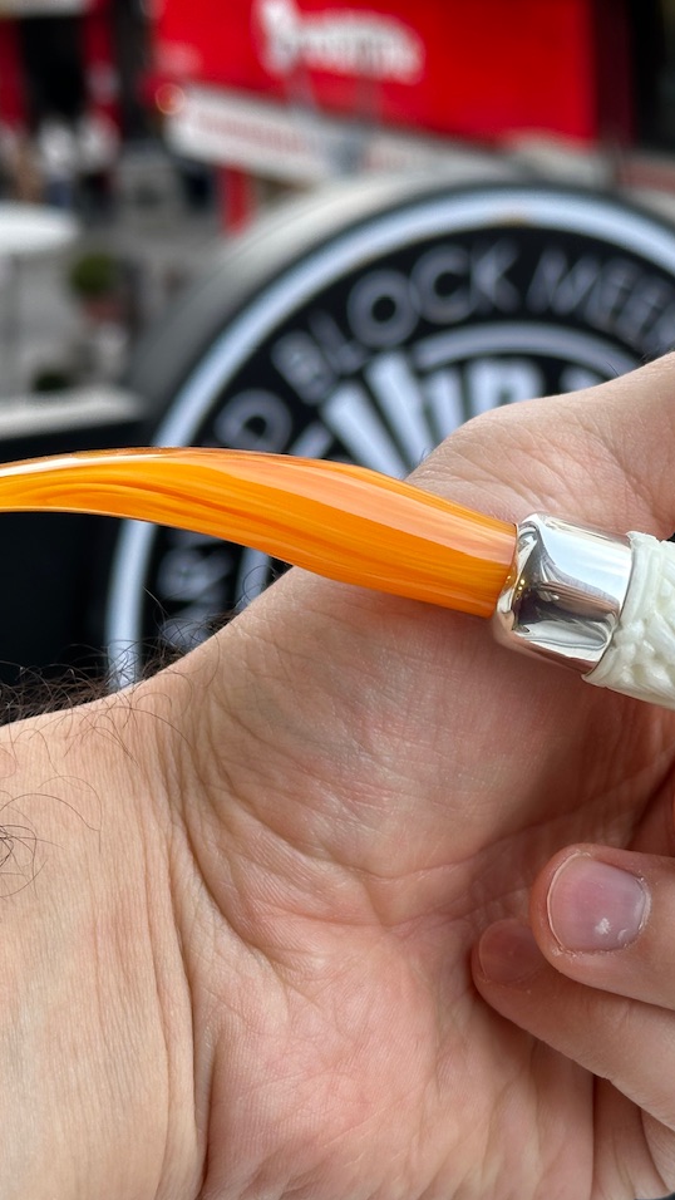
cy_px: 600
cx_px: 572
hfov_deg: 17.1
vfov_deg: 30.1
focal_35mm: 70
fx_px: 2227
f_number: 1.78
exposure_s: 1/121
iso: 50
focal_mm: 6.86
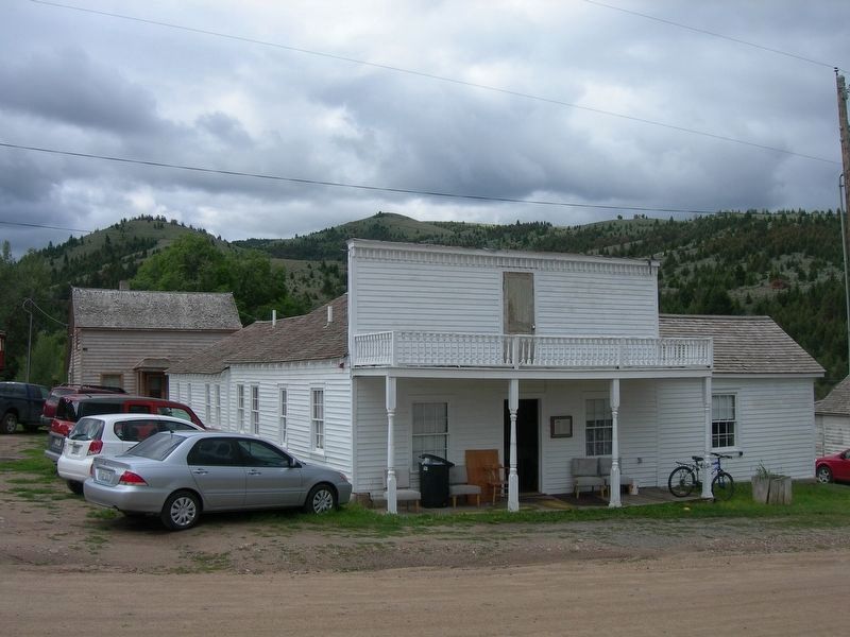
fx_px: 933
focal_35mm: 38
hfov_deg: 49.0
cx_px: 425
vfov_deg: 37.7
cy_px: 318
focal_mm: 7.8
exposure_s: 1/541
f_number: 4.8
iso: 50
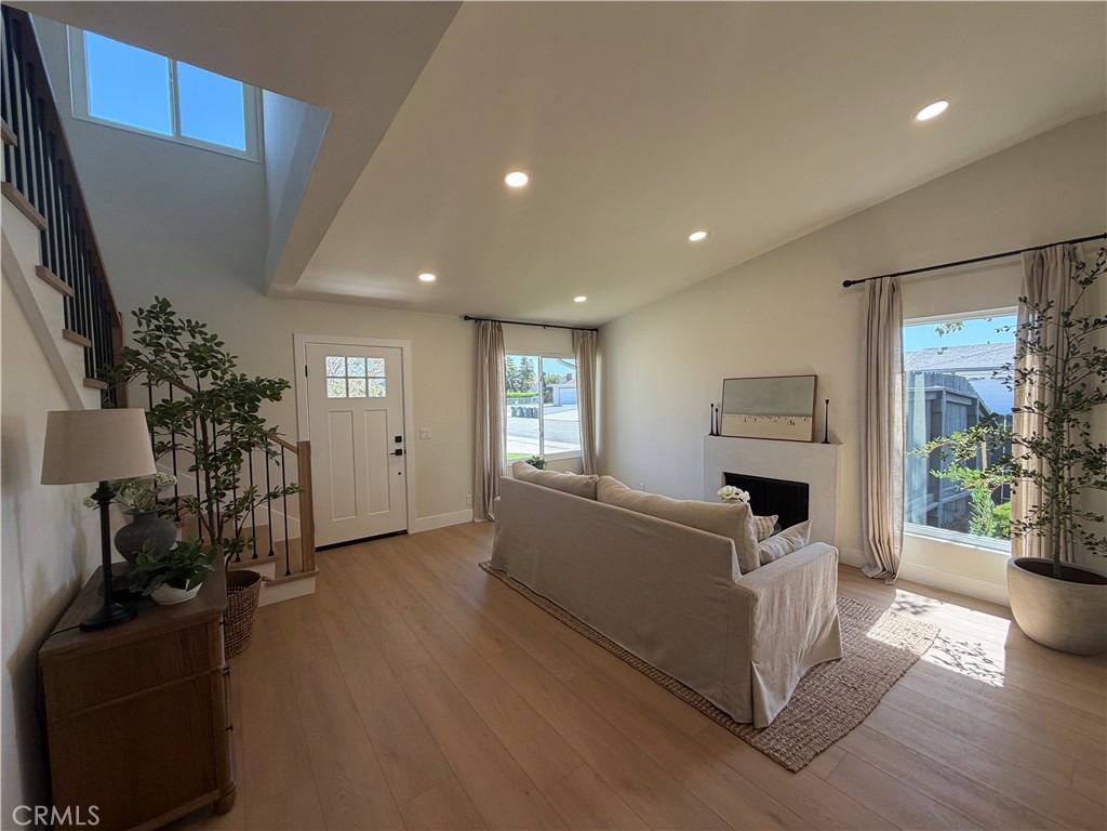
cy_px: 416
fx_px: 448
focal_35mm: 14
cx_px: 554
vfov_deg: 85.7
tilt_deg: -3.2
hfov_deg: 102.1
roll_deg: +1.2
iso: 80
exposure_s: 1/121
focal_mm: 2.22
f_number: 2.2
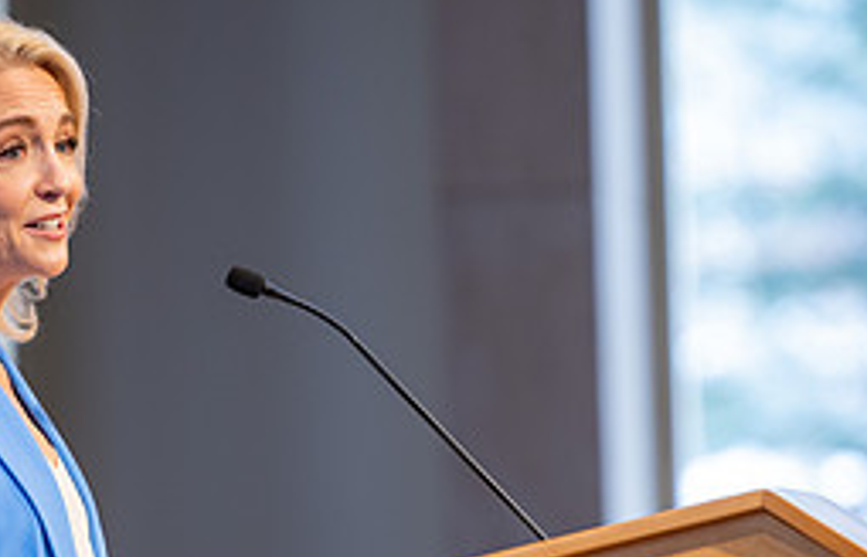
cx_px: 428
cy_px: 547
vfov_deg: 3.0
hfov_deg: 4.7
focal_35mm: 440
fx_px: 10482
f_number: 2.8
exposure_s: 1/125
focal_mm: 175
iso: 320
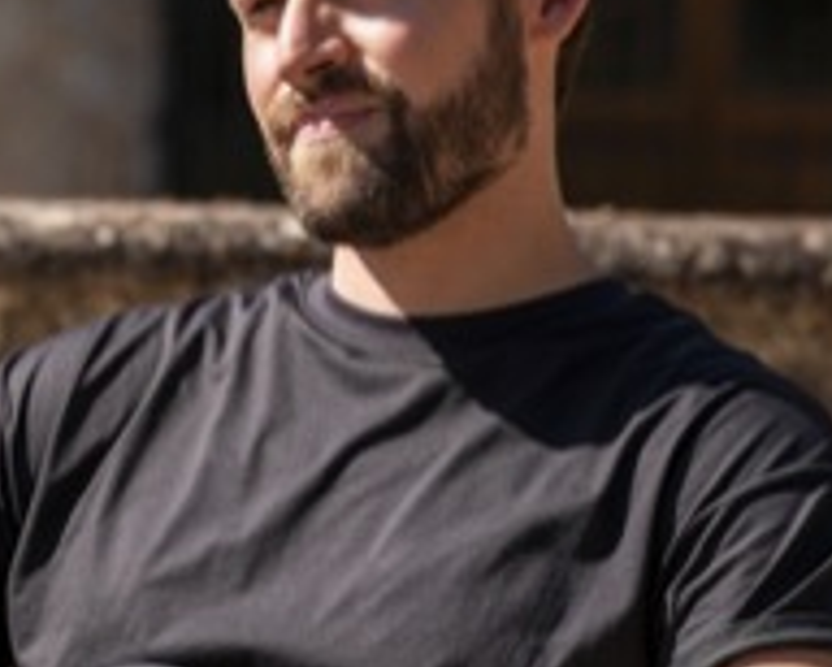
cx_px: -4
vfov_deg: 5.0
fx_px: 7592
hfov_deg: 6.3
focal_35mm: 308
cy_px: 357
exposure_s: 1/640
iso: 100
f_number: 5
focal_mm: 126
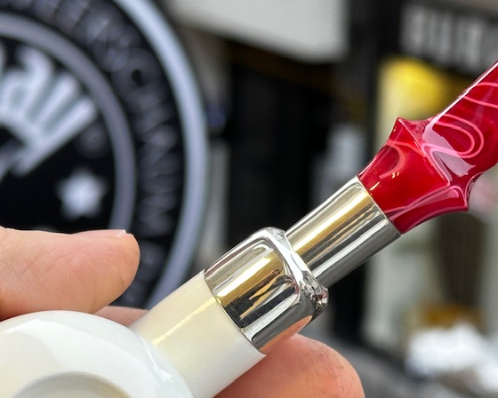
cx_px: 234
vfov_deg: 14.4
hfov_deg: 17.9
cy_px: 269
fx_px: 1577
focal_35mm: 107
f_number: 1.78
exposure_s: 1/100
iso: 100
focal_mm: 6.86
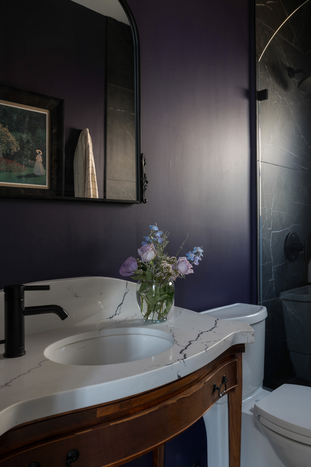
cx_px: 156
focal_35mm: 28
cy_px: 234
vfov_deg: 65.5
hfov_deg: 46.4
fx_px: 363
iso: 160
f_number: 11
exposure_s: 1/1.67
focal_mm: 28
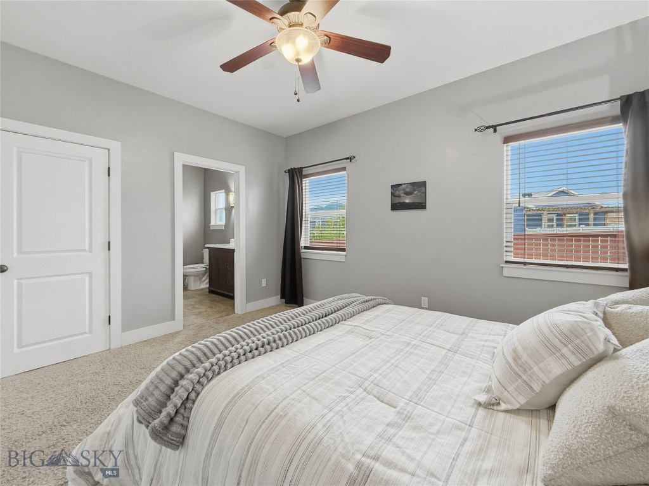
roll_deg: -0.1
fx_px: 262
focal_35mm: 14
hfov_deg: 102.1
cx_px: 324
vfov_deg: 85.7
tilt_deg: -2.3
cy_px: 243
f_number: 2.2
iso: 400
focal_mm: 2.2
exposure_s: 1/60
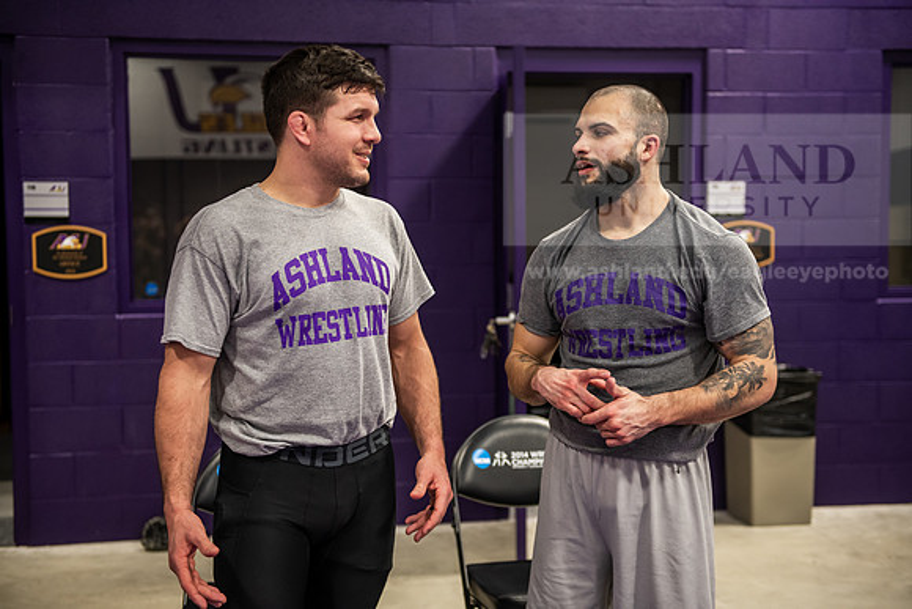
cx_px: 456
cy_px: 304
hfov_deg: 38.2
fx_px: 1318
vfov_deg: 26.0
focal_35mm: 52
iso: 1250
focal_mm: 52
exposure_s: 1/160
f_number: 2.8
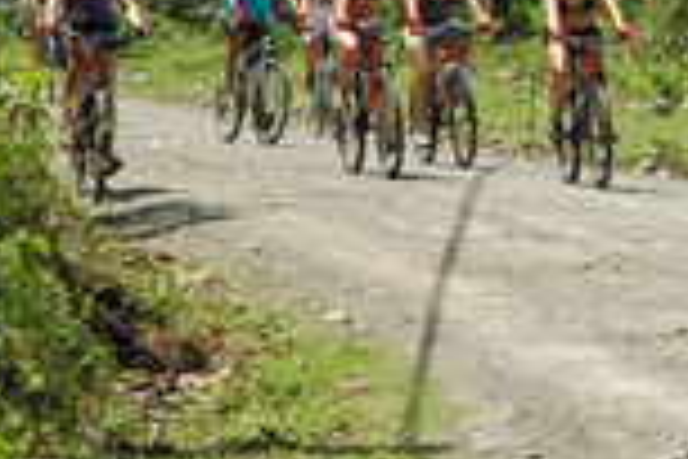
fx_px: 5905
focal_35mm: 309
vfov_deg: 4.4
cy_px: -11
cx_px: 805
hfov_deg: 6.6
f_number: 10
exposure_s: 1/500
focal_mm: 70
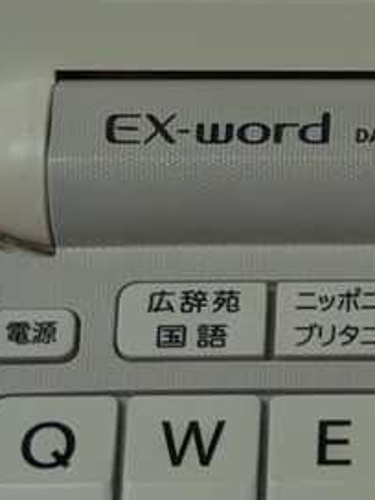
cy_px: 254
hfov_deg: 6.4
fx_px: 3264
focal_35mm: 226
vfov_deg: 8.8
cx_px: 653
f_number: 1.85
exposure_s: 1/112
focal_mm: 6.81
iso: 284
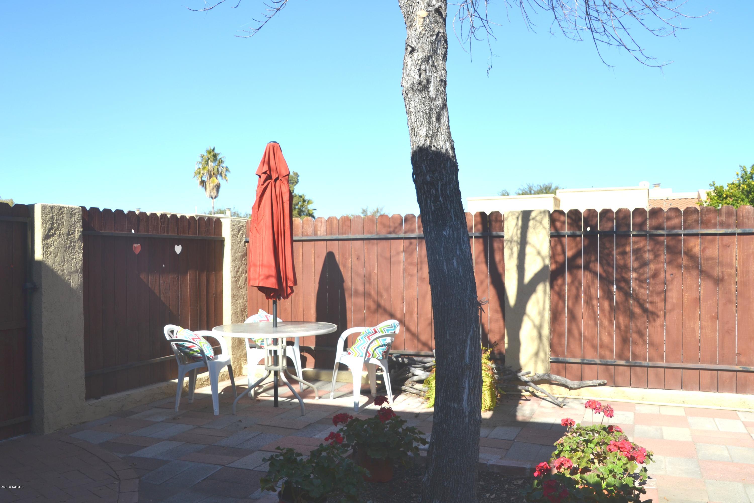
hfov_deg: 59.5
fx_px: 660
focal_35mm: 32
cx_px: 377
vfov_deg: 41.7
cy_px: 252
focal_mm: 21
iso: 100
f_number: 8
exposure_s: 1/250
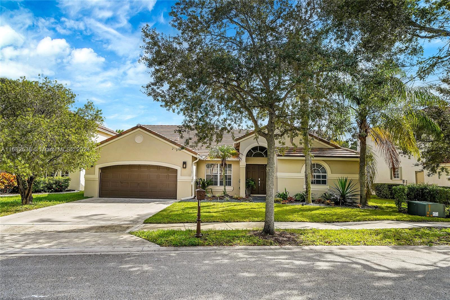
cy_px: 150
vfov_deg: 53.1
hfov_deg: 73.8
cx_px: 225
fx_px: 300
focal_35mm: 24
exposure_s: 1/250
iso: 400
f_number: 7.1
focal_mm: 24
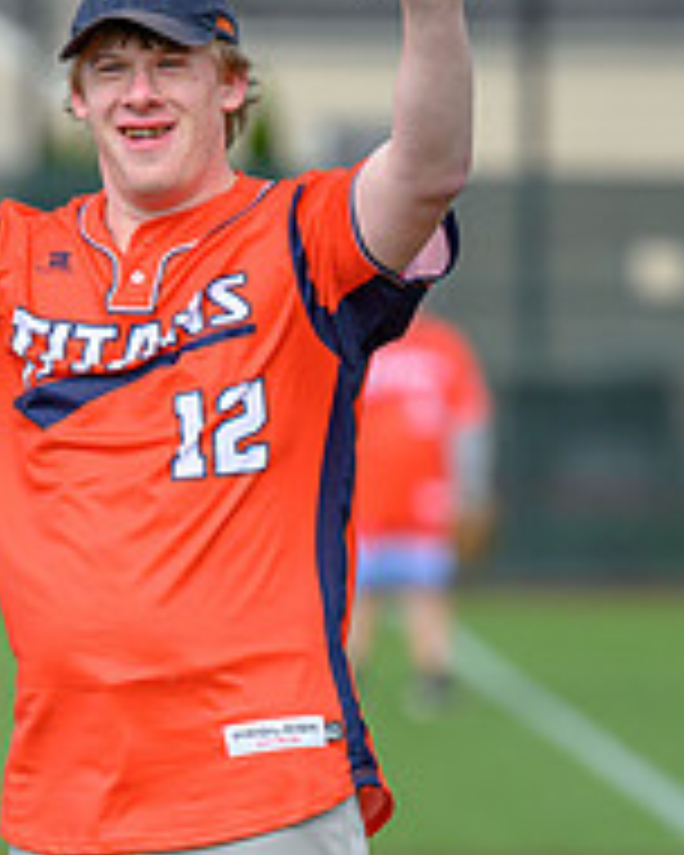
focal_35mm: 705
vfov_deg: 2.7
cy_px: 669
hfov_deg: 2.2
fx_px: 17840
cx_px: 20
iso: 400
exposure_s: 1/2000
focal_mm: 200
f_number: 2.8
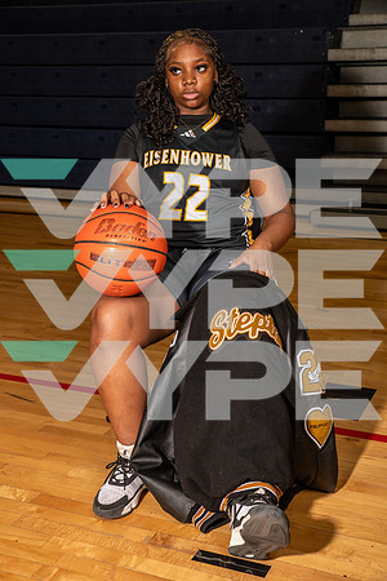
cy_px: 290
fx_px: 838
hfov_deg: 26.0
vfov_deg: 38.2
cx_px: 194
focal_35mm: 52
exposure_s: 1/320
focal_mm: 52
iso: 400
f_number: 7.1
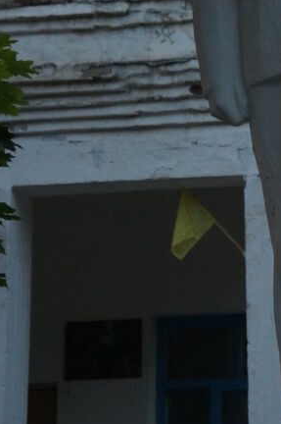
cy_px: 88
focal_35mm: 150
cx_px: 349
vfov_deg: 13.6
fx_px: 1760
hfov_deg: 9.0
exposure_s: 1/80
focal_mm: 40
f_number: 4.5
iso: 1600
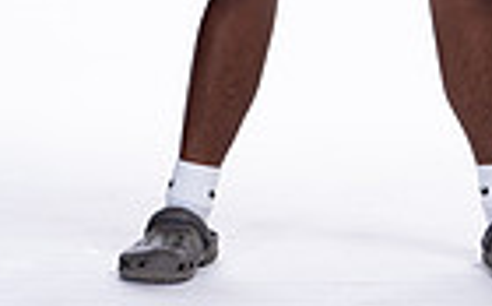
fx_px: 4833
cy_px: -450
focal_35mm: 361
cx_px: 485
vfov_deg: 3.6
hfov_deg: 5.8
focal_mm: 110
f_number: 6.3
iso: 400
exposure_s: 1/250
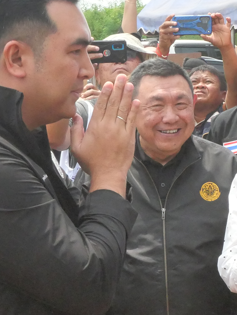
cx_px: 192
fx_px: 1150
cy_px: 242
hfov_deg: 11.7
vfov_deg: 15.6
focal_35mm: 126
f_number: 11
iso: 3200
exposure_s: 1/1000
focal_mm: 20
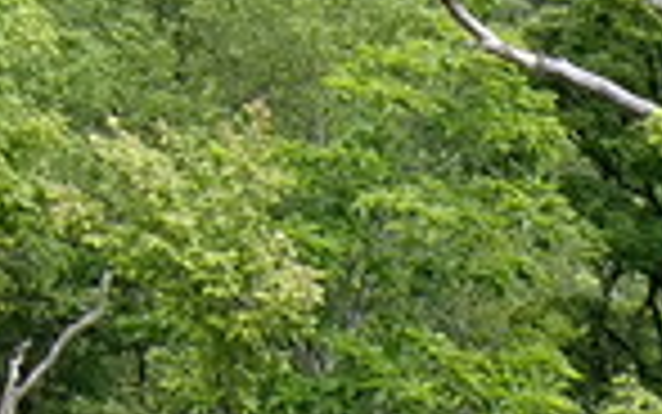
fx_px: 3501
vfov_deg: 6.1
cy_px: -1004
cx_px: -797
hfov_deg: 9.8
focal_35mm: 194
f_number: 3.2
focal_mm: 5.05
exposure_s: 1/250
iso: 100
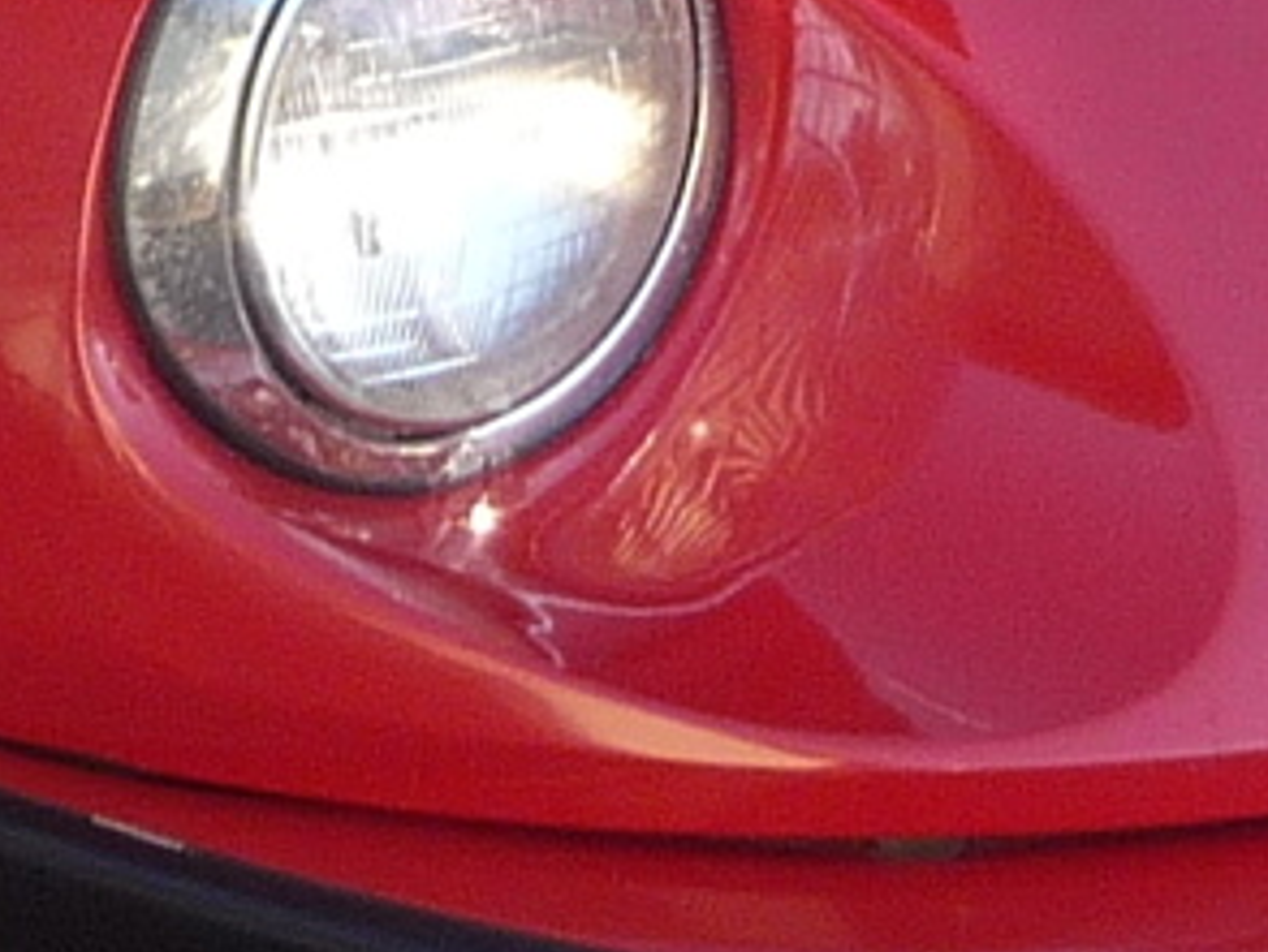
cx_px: 302
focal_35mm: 223
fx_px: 8175
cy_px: -926
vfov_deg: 6.5
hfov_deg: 8.9
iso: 100
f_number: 3.4
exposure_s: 1/125
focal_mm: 5
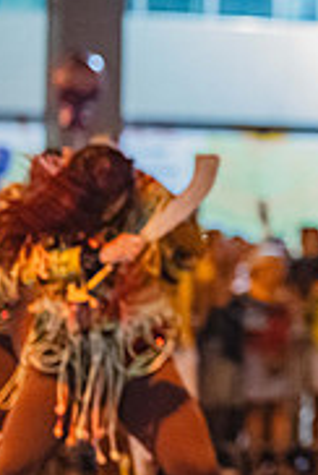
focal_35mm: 159
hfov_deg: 8.3
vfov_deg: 12.8
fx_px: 2099
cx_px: 613
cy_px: 108
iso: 6400
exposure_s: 1/320
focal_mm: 50
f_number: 1.4
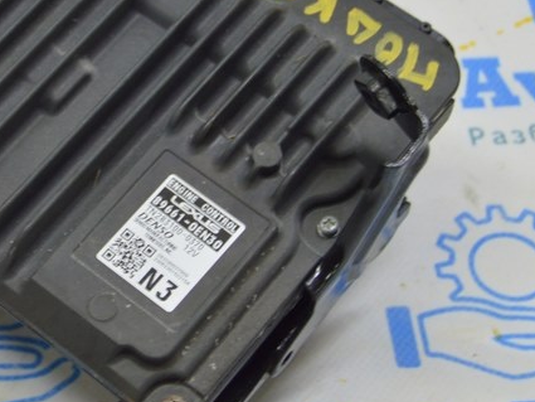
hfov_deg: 17.5
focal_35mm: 111
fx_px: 1716
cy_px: 81
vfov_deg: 13.3
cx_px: 74
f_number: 5.6
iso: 400
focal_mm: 32
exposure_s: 1/25
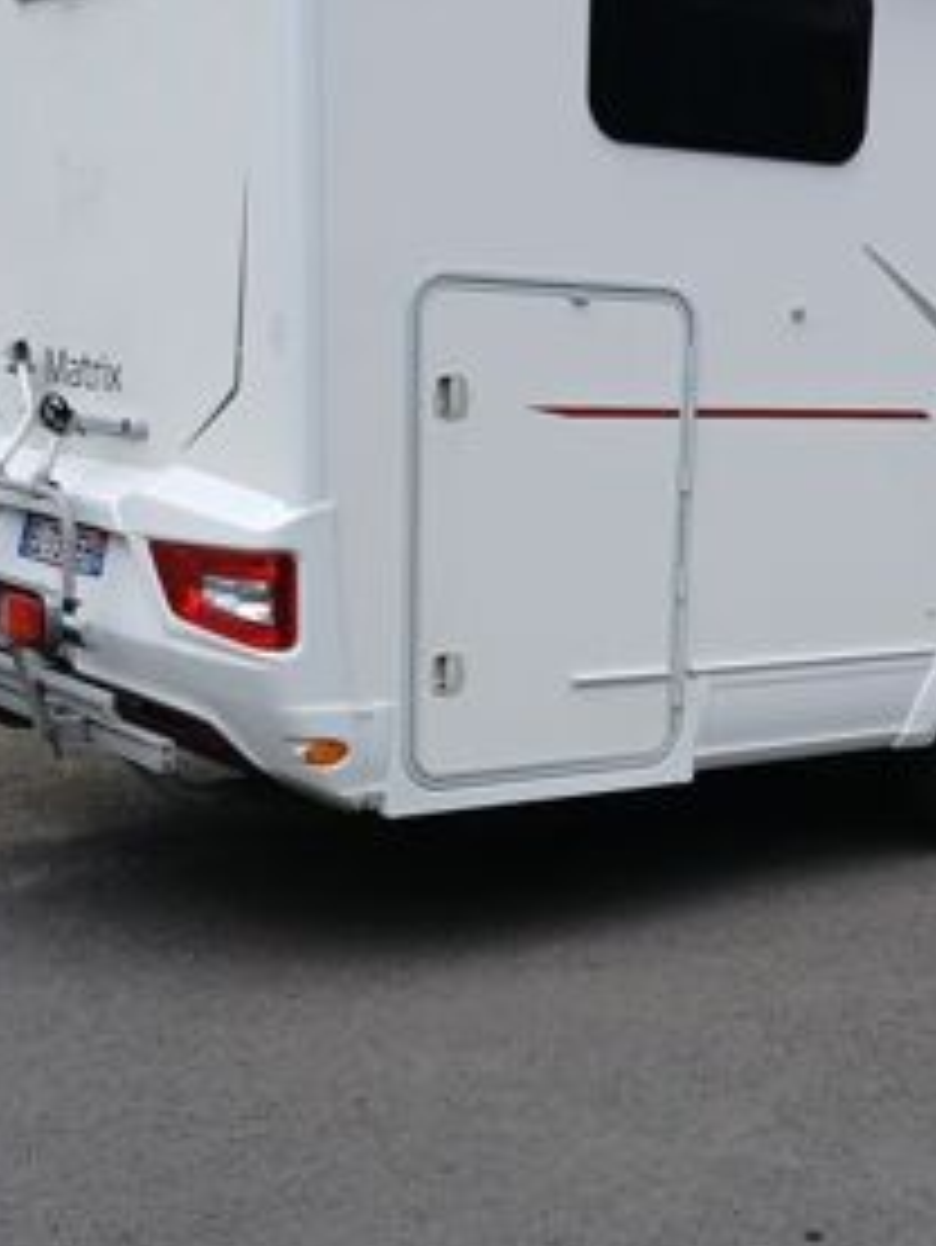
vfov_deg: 31.9
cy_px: 850
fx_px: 2161
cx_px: 734
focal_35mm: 60
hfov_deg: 24.1
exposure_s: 1/100
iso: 20
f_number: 1.8
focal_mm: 3.98
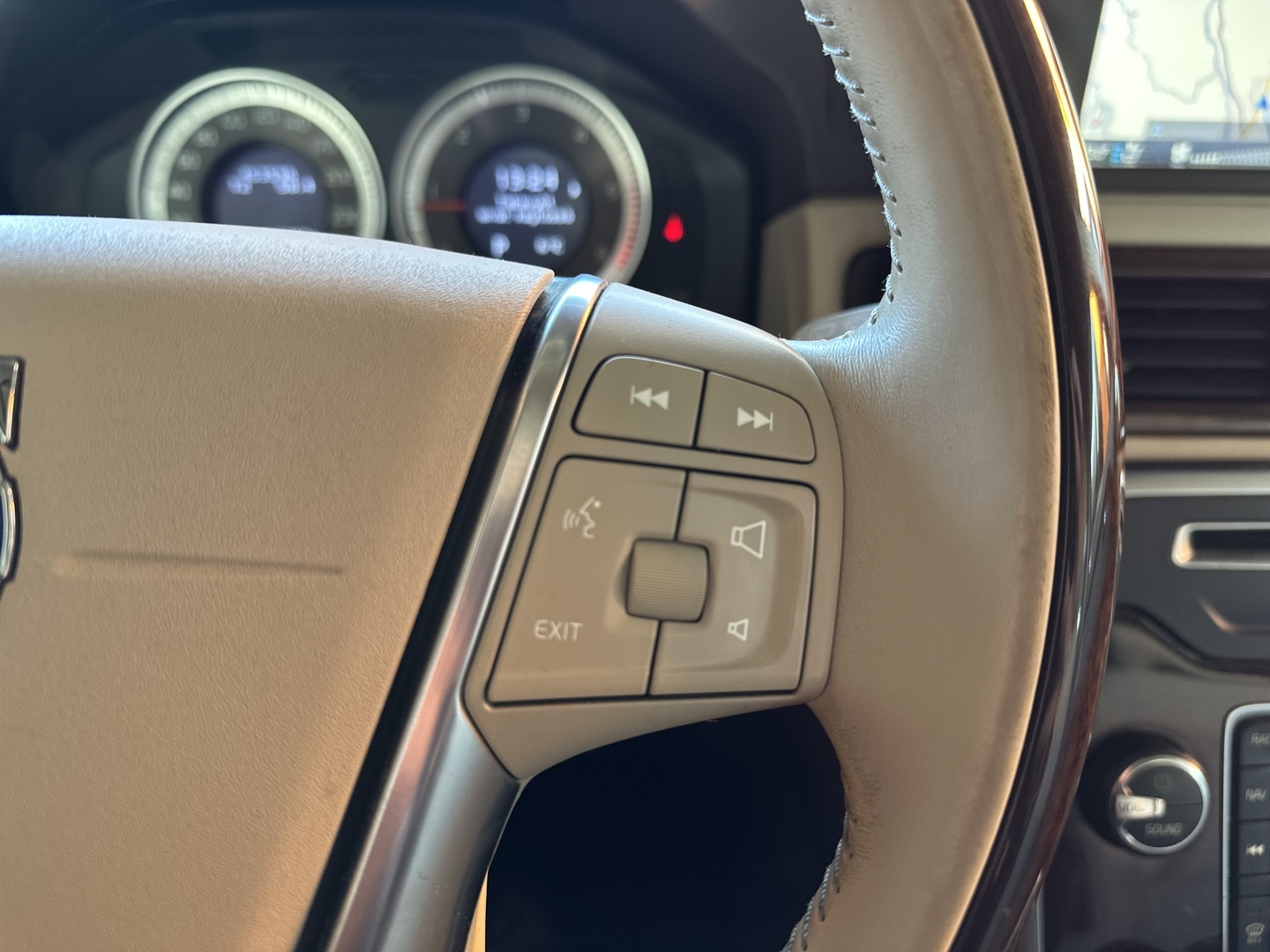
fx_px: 881
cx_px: 635
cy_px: 476
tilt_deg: -27.9
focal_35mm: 24
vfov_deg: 56.8
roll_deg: +0.0
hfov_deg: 71.6
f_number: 1.78
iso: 160
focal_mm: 6.86
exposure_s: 1/50
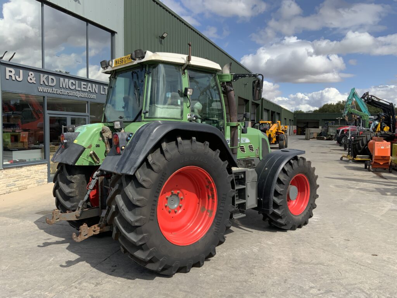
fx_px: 333
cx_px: 198
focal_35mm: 29
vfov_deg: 48.2
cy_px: 149
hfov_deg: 61.7
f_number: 1.8
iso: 16
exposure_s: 1/1534
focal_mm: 3
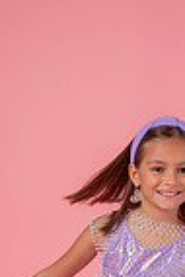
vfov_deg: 13.5
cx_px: 132
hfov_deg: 9.4
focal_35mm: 146
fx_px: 1123
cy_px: 365
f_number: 5
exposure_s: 1/100
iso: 160
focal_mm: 46
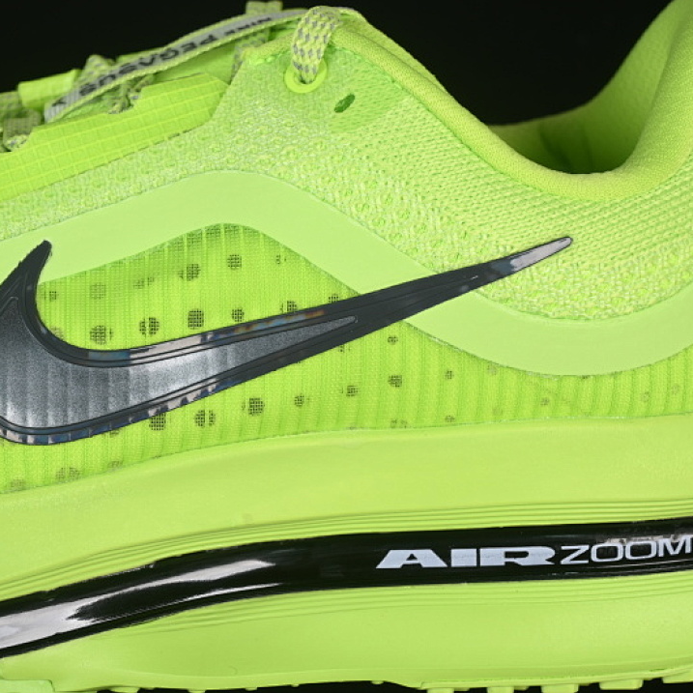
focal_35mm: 96
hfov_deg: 18.1
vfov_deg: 18.1
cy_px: 347
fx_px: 2174
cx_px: 227
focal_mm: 50
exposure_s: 1/80
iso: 160
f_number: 7.1
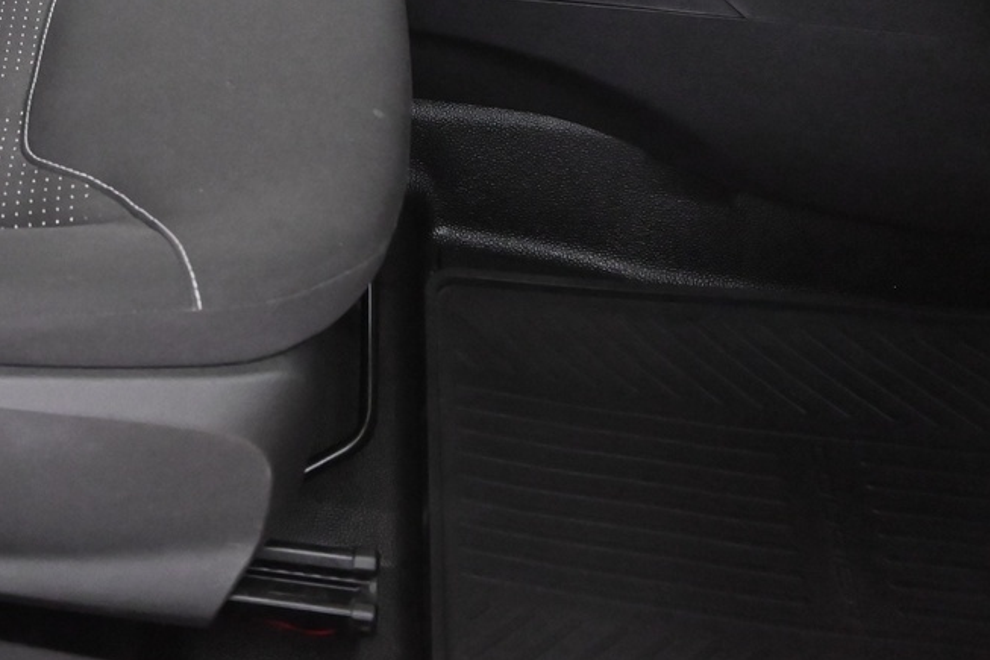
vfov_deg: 18.0
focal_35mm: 72
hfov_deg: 26.0
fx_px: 1979
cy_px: -117
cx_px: -85
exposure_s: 1/60
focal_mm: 29
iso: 8000
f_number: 4.5
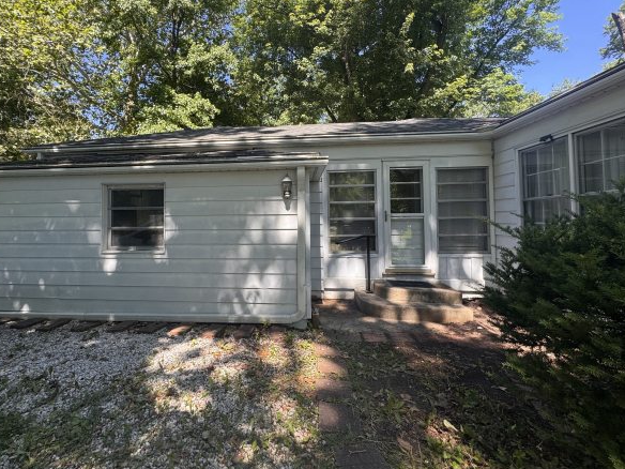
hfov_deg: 94.0
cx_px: 275
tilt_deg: +1.5
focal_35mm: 16
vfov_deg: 77.9
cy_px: 212
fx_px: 289
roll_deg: +0.2
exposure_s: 1/383
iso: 40
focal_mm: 2.22
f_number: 2.2
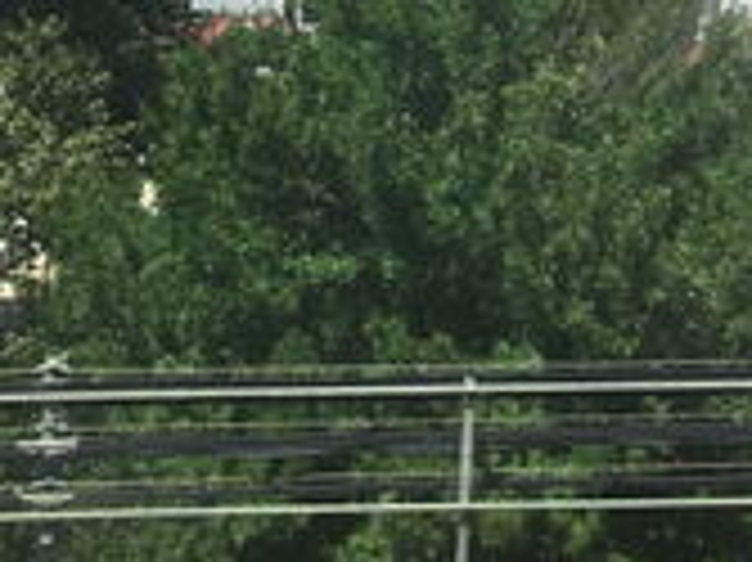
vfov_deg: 16.4
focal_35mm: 89
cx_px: 284
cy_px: 54
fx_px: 1932
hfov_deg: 22.0
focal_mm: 3.3
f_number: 2.4
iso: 25
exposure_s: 1/1072
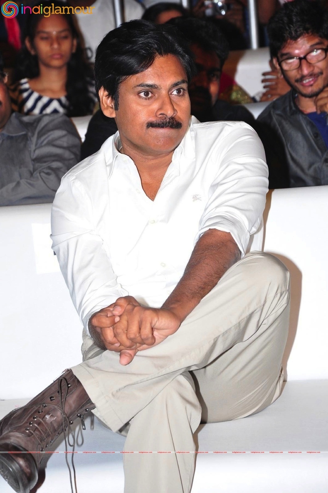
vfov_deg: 13.1
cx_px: 164
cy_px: 246
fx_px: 2157
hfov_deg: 8.7
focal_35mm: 158
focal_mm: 105
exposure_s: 1/125
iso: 500
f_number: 6.3
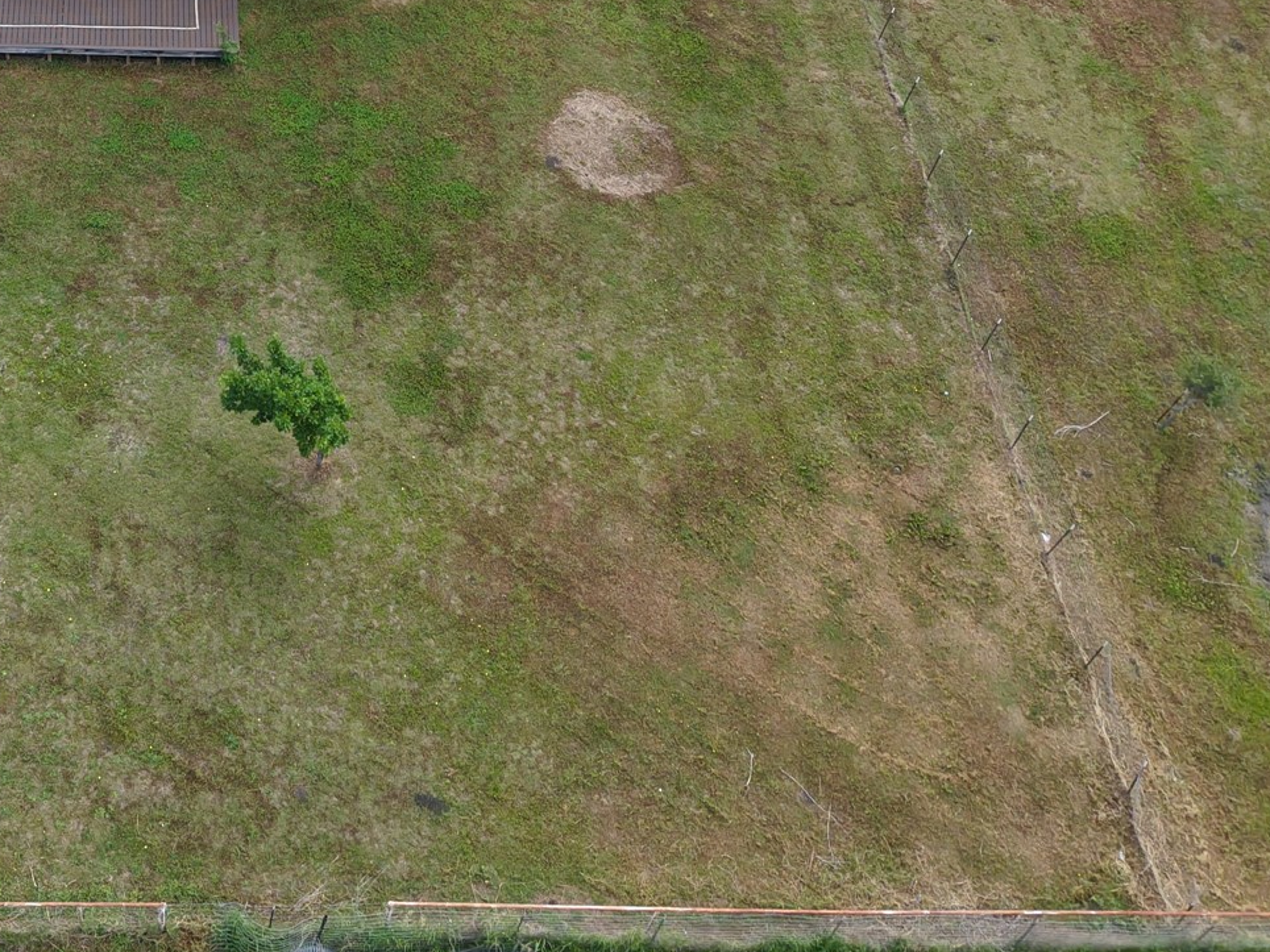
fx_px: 1871
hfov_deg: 35.3
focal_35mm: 51
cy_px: -46
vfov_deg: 26.7
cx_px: 128
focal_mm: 8.67
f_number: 1.8
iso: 100
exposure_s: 1/1250
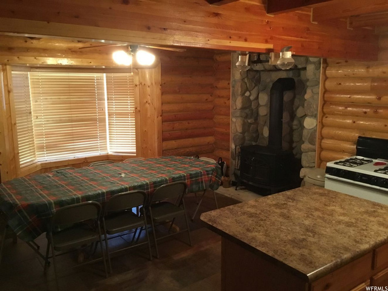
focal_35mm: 31
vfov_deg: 45.4
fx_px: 347
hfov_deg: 58.4
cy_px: 146
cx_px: 194
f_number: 2.4
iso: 250
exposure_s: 1/30
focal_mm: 3.3
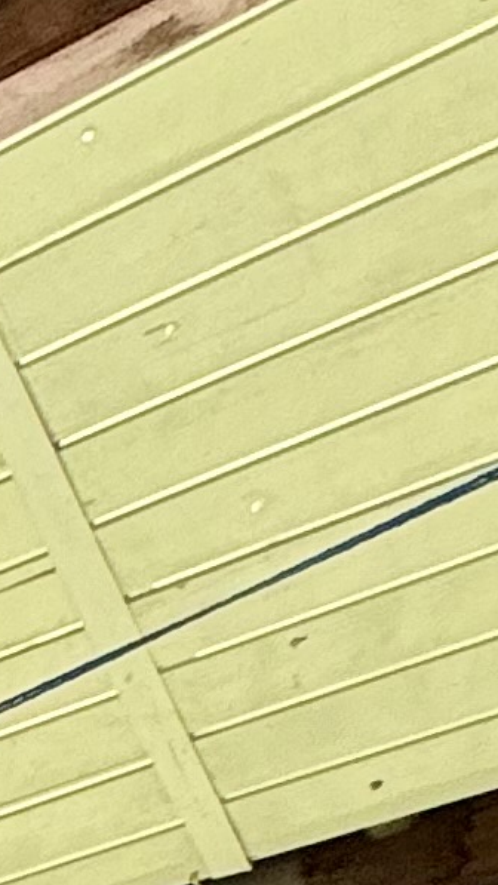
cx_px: -1527
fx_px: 2417
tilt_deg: -15.6
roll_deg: -3.5
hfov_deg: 7.7
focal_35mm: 103
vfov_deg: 11.5
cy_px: 2654
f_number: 2.2
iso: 64
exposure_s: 1/117
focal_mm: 2.22
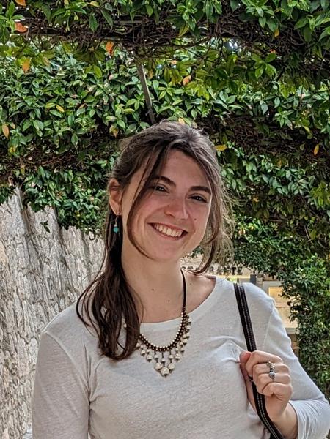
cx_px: 165
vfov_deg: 69.4
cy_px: 220
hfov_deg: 54.9
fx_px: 318
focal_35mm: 25
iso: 41
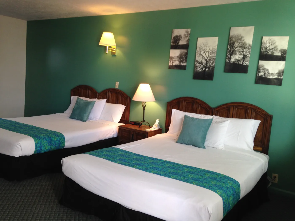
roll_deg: -5.4
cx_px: 148
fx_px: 281
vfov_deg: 42.9
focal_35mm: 33
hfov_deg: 55.4
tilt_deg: -6.7
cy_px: 110
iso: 64
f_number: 2.4
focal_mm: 4.12
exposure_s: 1/20
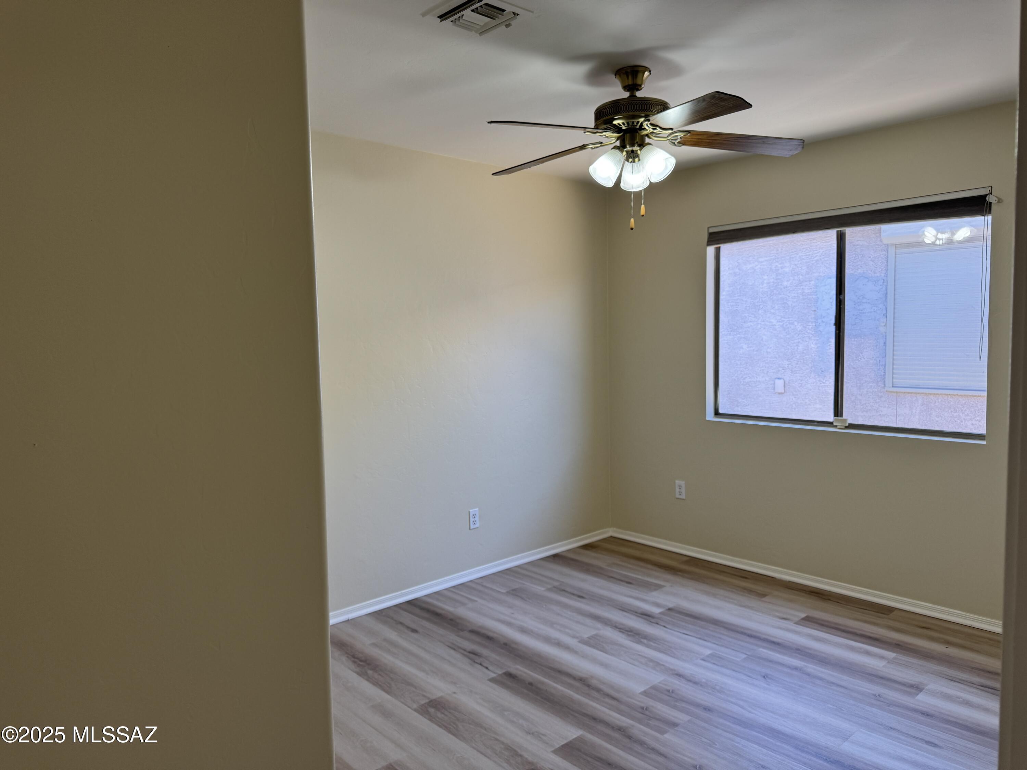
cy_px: 385
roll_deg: +1.0
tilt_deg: -4.3
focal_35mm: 24
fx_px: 712
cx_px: 514
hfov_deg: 71.6
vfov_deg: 56.8
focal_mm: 6.76
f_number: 1.78
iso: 80
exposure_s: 1/120
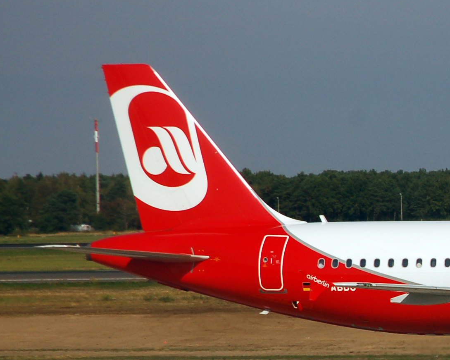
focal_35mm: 272
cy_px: 276
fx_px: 3622
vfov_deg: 5.7
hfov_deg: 7.0
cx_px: 585
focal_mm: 70
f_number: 5.6
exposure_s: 1/500
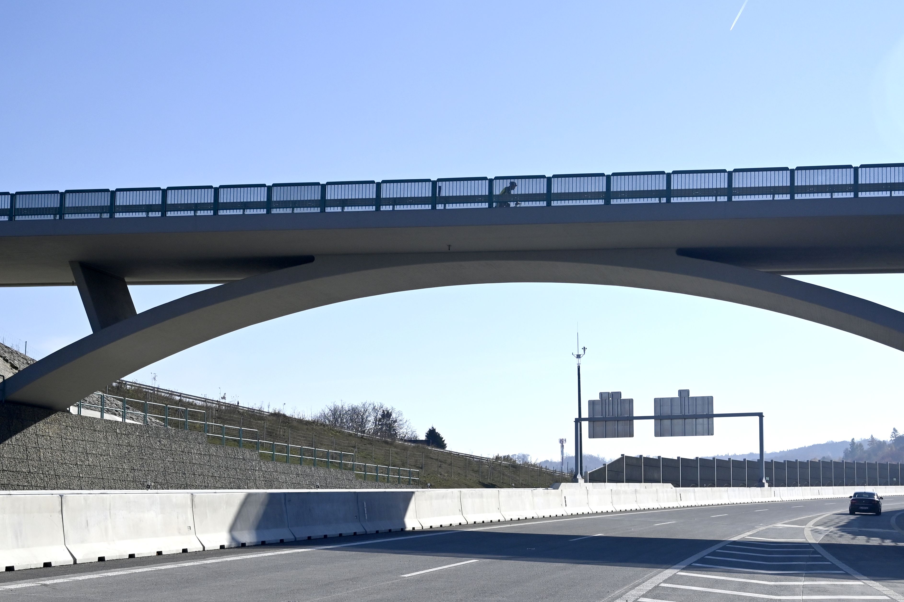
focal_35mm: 61
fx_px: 1531
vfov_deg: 22.1
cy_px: 417
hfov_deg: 32.9
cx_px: 453
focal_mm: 38
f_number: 5
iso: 400
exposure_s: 1/6400
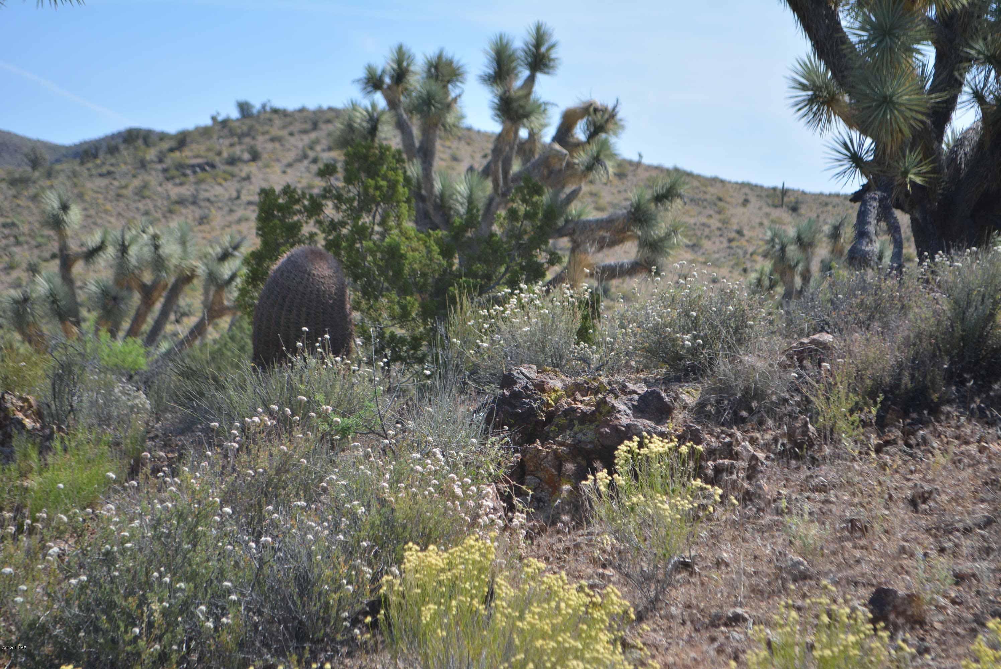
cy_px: 334
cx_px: 500
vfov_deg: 16.6
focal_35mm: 82
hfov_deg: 24.6
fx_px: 2296
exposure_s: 1/1600
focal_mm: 55
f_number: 6.3
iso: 400
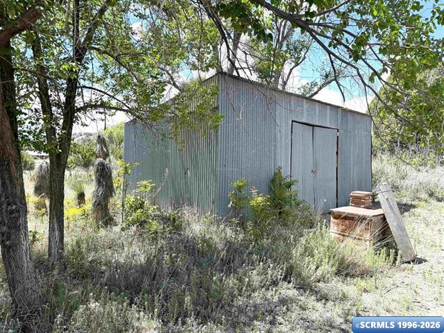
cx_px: 222
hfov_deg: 71.6
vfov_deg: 56.8
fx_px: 308
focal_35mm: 24
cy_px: 166
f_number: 1.78
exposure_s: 1/1770
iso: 100
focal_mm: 6.76
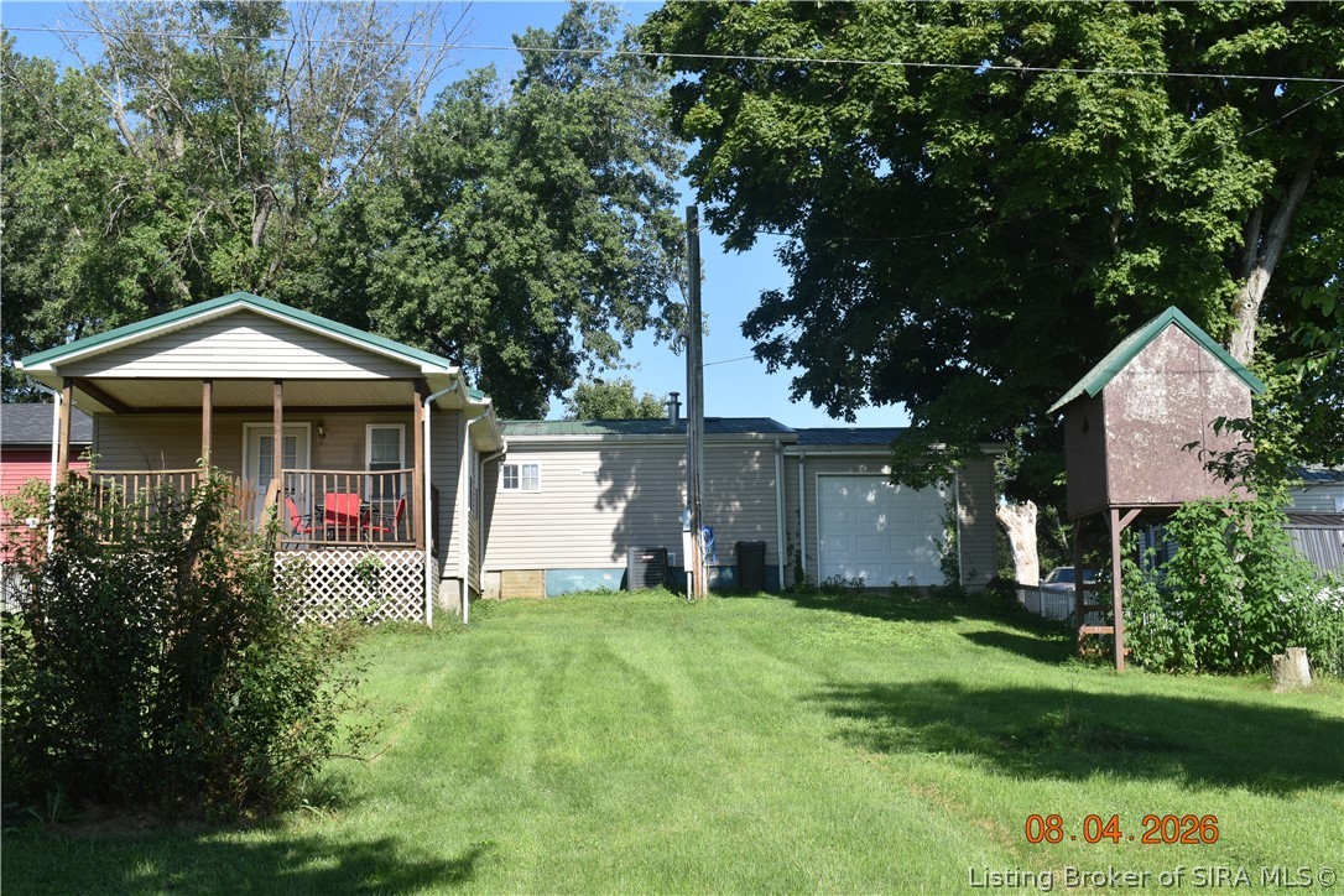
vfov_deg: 29.9
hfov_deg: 43.6
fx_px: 1680
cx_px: 672
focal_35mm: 45
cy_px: 448
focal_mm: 30
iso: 200
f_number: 8
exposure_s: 1/250
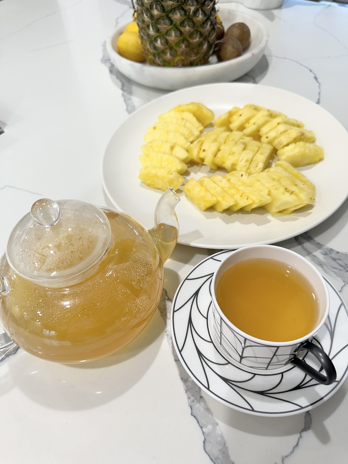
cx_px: 174
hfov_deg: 56.8
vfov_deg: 71.6
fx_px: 322
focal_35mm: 24
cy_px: 232
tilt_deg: -50.0
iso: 100
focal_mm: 6.86
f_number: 1.78
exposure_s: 1/120
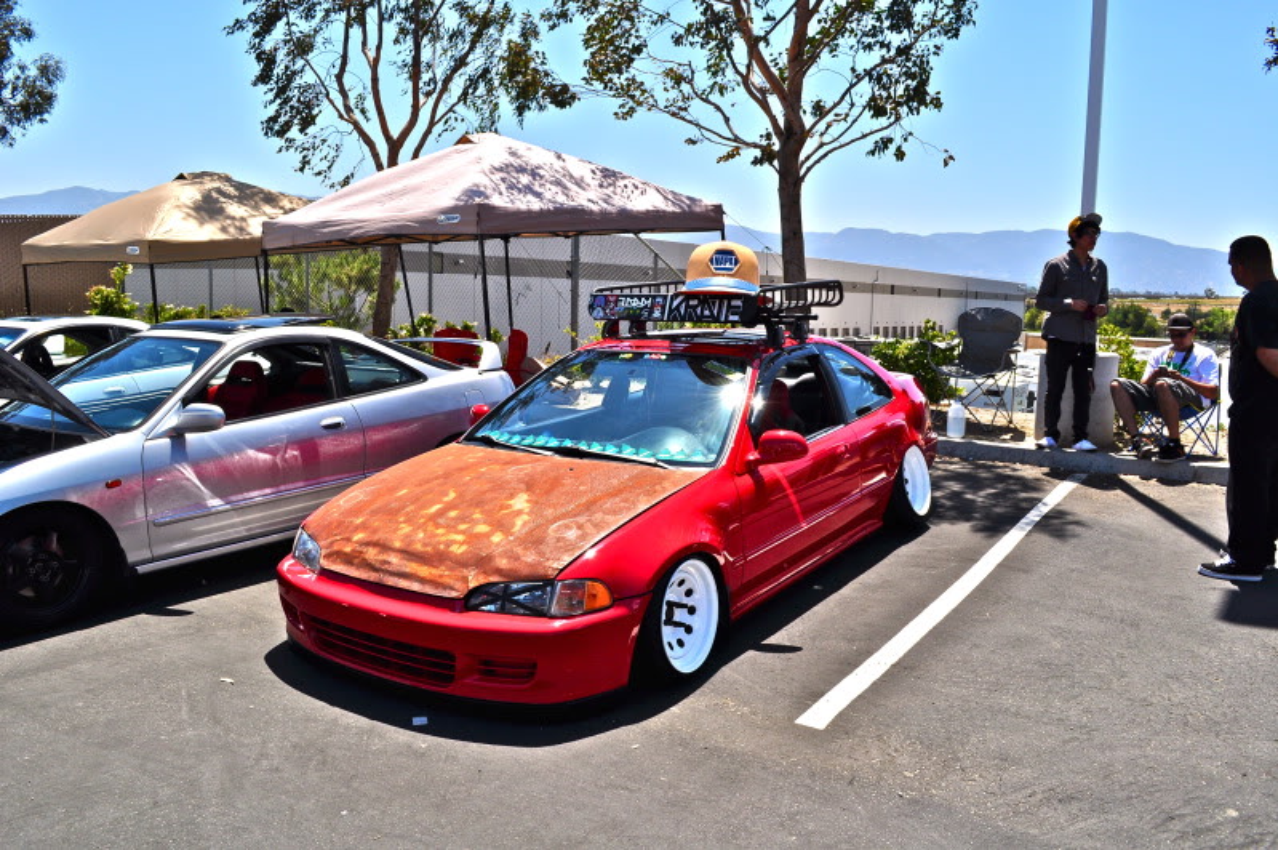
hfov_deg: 67.4
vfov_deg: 47.8
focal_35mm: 27
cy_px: 425
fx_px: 958
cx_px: 639
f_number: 11
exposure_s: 1/500
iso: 200
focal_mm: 18
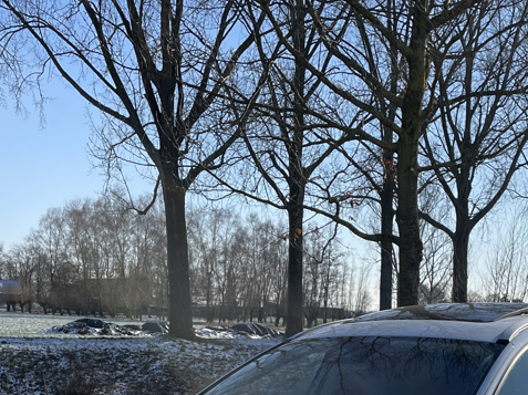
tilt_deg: -10.4
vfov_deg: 20.5
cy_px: 501
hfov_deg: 29.2
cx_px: 343
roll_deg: -2.3
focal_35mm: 66
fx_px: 1006
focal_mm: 4.2
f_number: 1.6
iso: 32
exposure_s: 1/4000
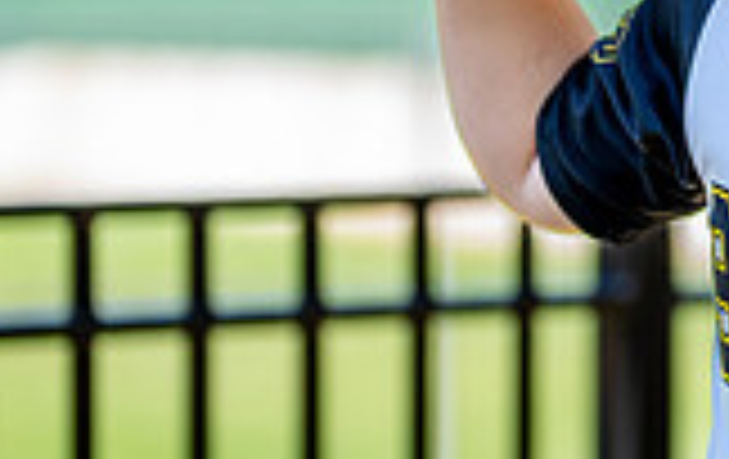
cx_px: 1052
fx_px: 5156
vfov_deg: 5.1
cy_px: 157
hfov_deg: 7.9
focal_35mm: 259
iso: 100
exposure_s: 1/1600
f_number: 1.2
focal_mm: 50
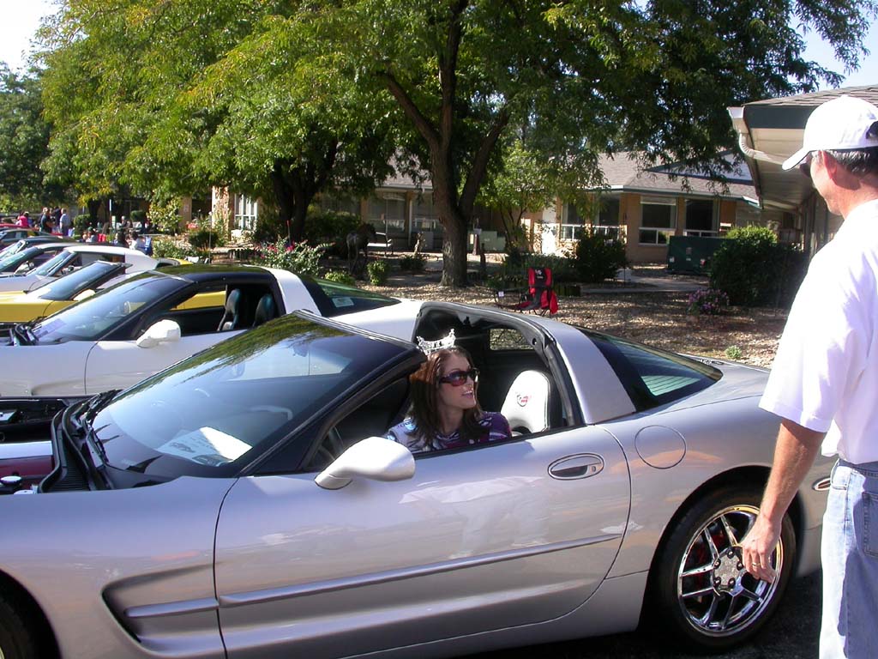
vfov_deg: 37.7
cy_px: 330
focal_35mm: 38
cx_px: 439
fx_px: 964
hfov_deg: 49.0
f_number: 6
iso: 100
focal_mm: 7.85
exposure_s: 1/188
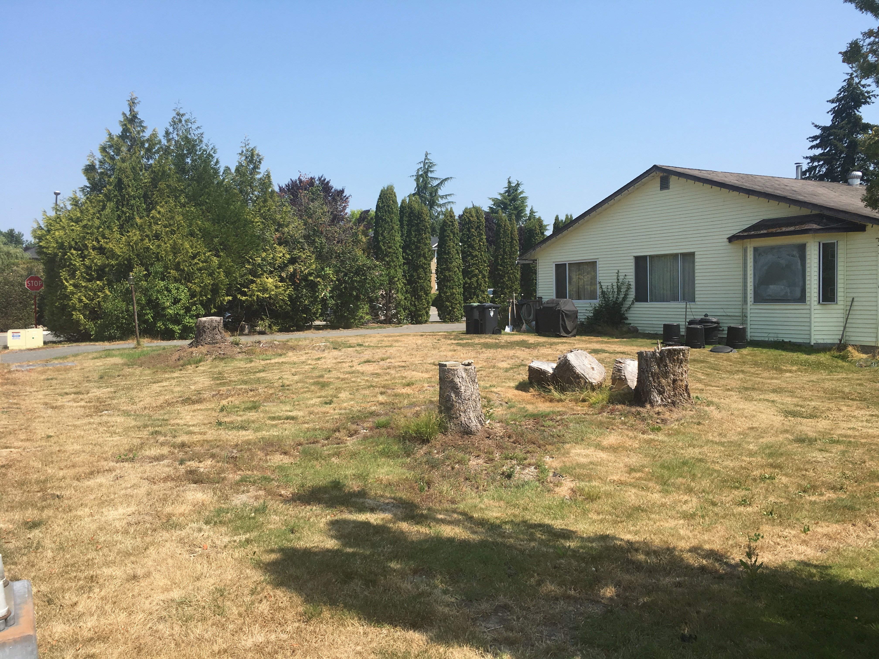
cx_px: 440
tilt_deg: -2.2
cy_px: 330
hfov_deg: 61.7
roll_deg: +1.6
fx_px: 736
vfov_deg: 48.2
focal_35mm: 29
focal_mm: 4.15
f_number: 2.2
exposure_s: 1/1374
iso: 25
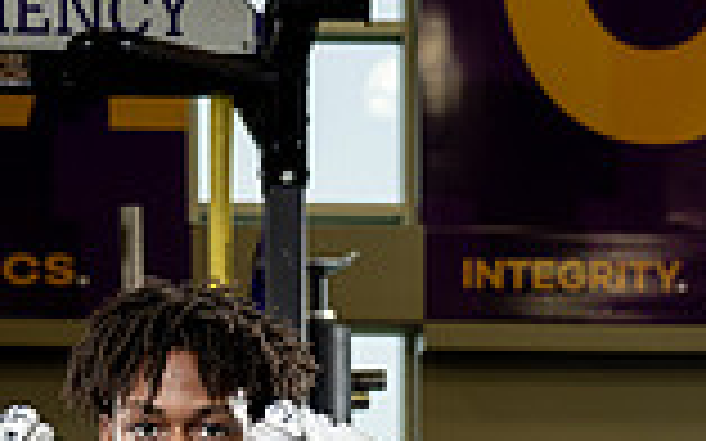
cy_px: 1004
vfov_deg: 10.2
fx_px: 2193
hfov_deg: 18.2
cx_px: 234
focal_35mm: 114
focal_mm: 39
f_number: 4
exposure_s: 1/250
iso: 640
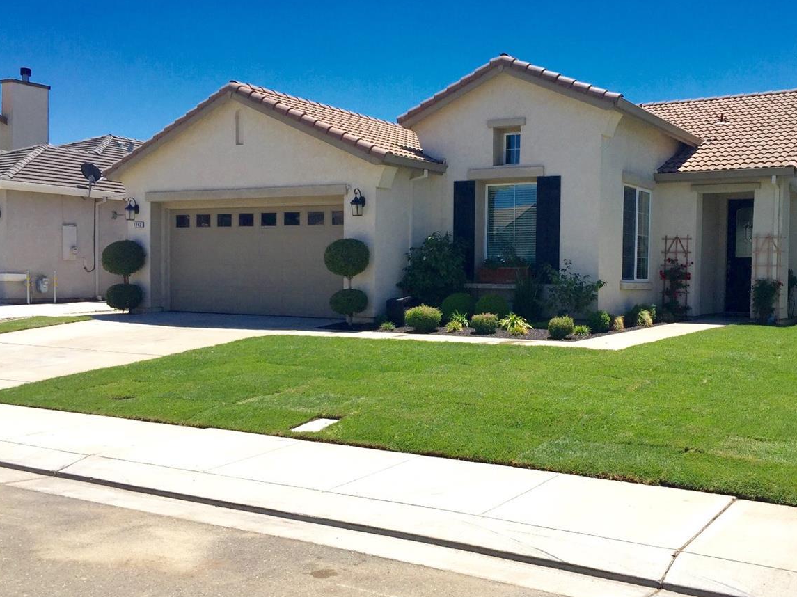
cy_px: 304
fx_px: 875
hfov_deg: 48.7
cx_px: 480
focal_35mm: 38
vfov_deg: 37.7
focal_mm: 4.15
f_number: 2.2
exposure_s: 1/2198
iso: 32
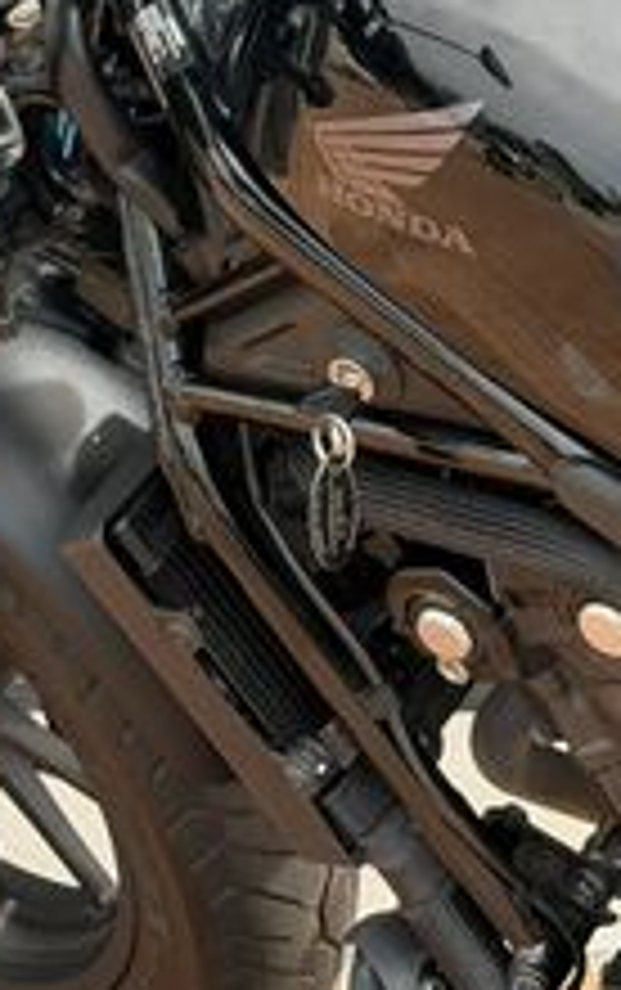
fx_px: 3997
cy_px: 108
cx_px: 441
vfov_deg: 14.0
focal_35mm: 148
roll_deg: +0.8
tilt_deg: -23.2
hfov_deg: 8.9
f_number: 1.78
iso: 100
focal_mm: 6.76
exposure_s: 1/1185
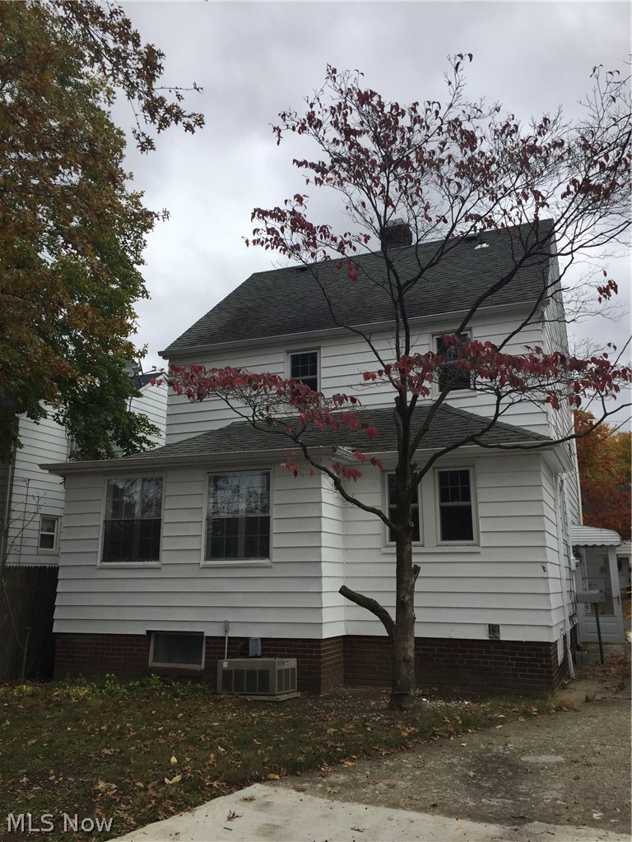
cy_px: 421
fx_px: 706
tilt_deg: +12.8
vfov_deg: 61.7
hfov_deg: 48.2
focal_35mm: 29
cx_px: 316
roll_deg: +0.2
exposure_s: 1/1236
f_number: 2.2
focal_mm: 4.15
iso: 32
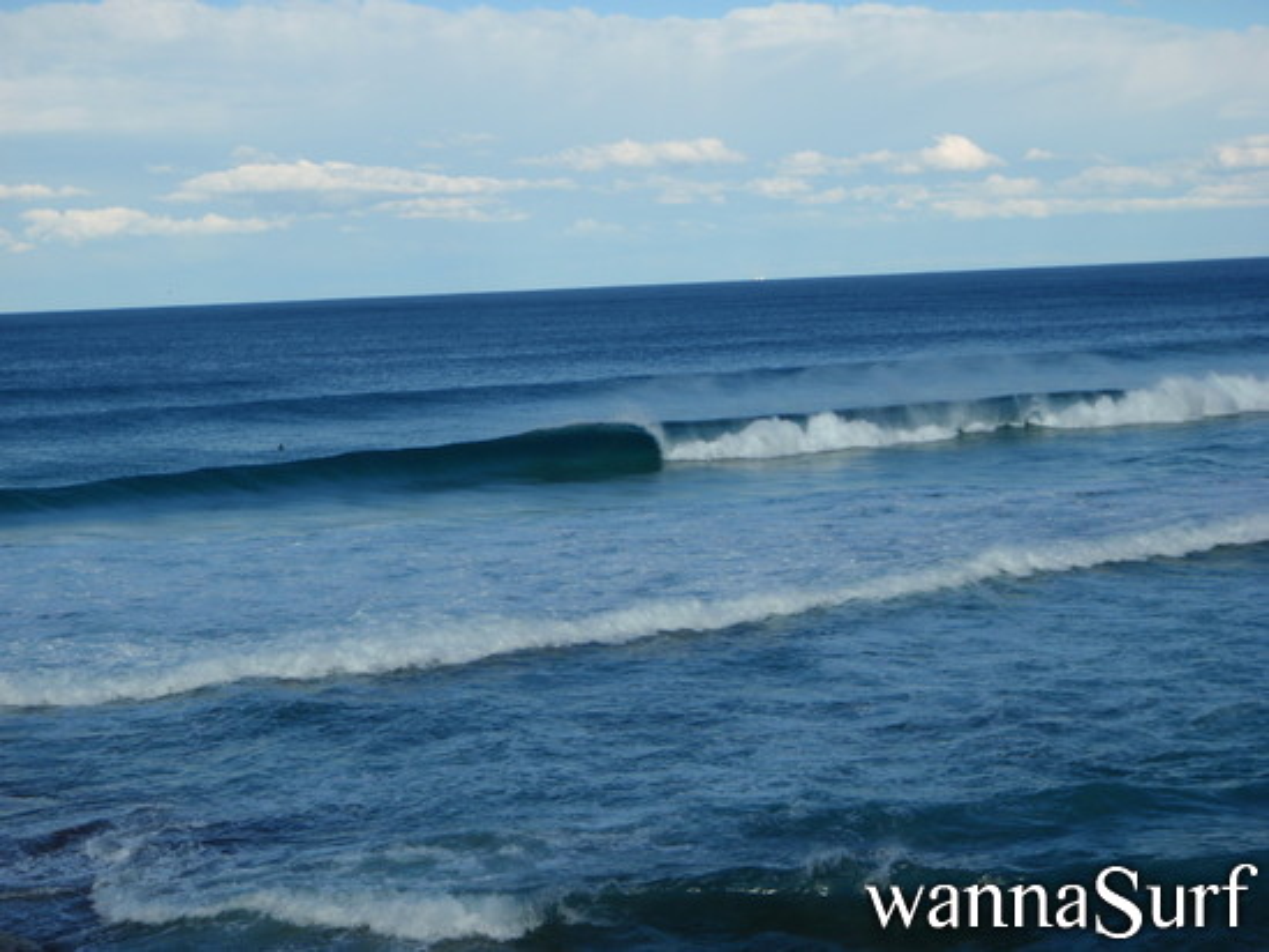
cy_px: 476
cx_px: 634
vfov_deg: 25.7
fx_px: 2090
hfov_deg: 33.8
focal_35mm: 57
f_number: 5
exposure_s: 1/400
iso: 64
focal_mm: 10.34
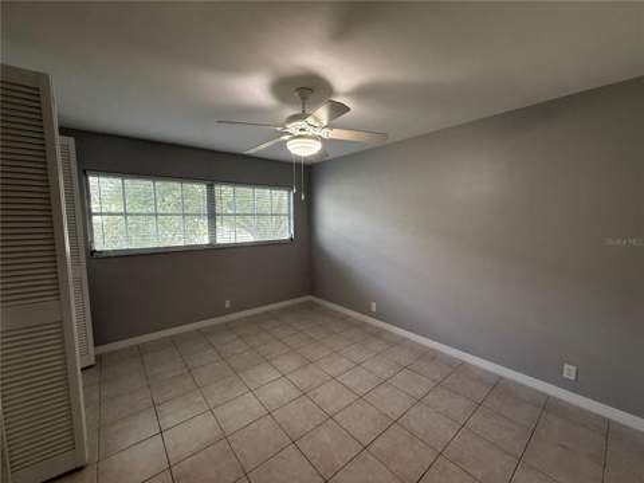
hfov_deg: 102.1
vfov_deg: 85.7
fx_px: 260
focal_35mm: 14
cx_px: 322
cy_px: 242
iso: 250
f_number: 2.2
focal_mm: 2.22
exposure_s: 1/120
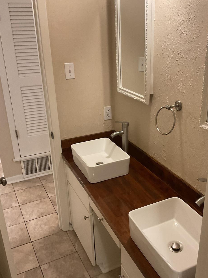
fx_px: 288
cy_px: 148
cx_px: 126
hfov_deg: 39.5
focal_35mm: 36
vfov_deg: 51.3
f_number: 1.8
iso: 160
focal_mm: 3
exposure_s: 1/60
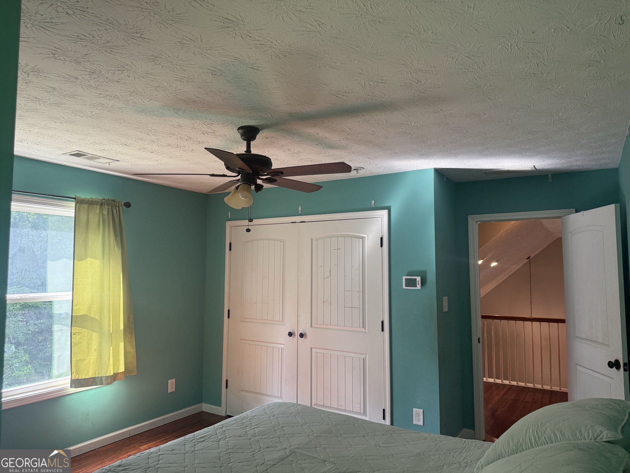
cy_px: 236
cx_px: 315
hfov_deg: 71.6
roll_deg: -0.5
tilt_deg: +5.0
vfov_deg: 56.8
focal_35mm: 24
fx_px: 437
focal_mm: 6.76
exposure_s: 1/148
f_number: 1.78
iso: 200
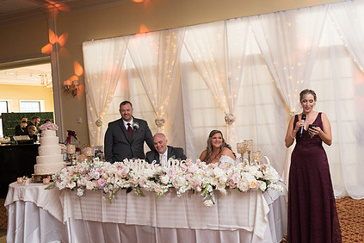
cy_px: 121
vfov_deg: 35.9
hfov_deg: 50.9
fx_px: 374
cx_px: 244
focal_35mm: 37
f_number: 5
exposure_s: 1/125
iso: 1250
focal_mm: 27
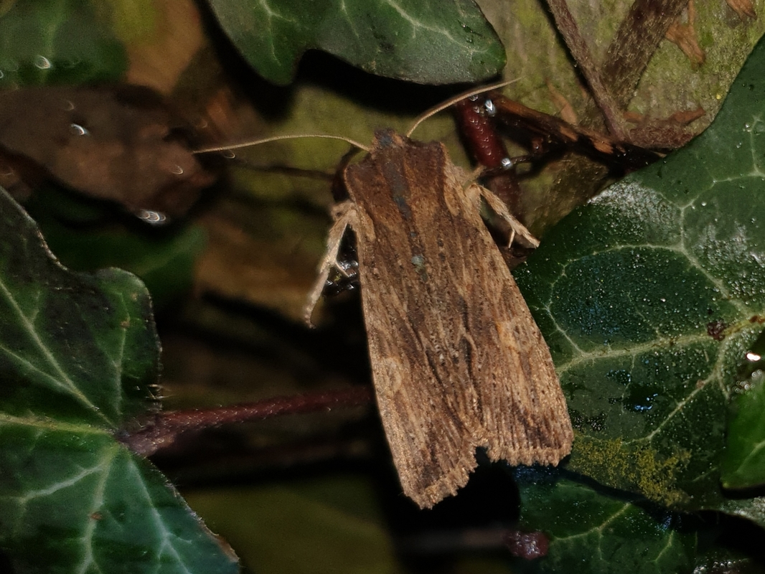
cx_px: 382
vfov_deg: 53.1
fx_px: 575
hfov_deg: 67.3
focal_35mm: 26
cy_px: 287
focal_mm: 4.3
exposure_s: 1/444
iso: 50
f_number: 1.5
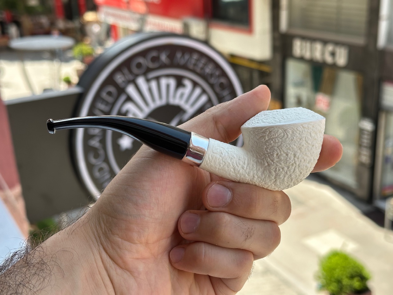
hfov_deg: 39.7
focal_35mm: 48
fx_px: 545
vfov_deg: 30.3
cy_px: 148
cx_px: 196
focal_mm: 6.86
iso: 64
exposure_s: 1/694
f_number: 1.78
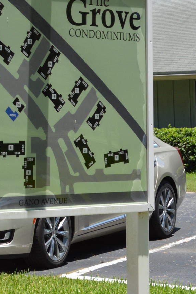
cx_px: -73
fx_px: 1013
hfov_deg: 10.8
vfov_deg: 16.4
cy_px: 72
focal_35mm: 124
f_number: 7.1
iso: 100
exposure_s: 1/200
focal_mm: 24
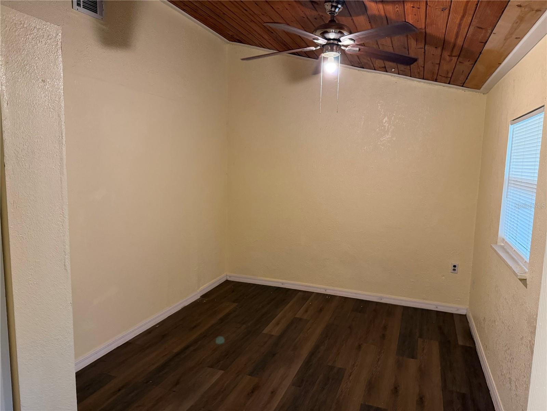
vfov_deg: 56.8
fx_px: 379
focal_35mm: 24
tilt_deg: -5.8
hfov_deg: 71.6
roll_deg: -0.8
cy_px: 206
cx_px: 274
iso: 400
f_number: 1.78
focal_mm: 6.76
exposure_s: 1/60
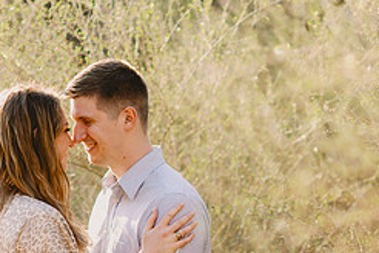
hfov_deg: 10.3
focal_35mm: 200
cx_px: 287
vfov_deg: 6.8
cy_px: 264
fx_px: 2105
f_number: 2
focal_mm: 85
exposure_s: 1/1250
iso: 100
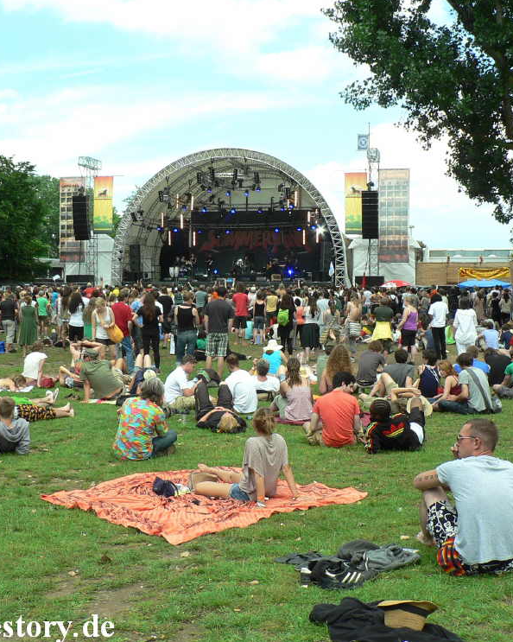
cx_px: 243
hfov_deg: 32.7
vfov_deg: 40.3
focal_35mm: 46
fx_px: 873
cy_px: 321
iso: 64
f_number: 4
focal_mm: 6
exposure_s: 1/200
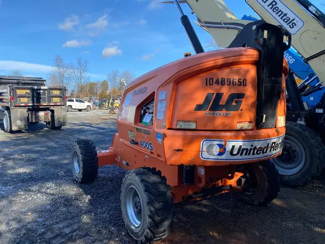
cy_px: 122
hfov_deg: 67.3
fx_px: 244
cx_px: 162
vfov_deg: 53.1
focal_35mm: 26
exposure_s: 1/1082
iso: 32
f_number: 1.8
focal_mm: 4.25
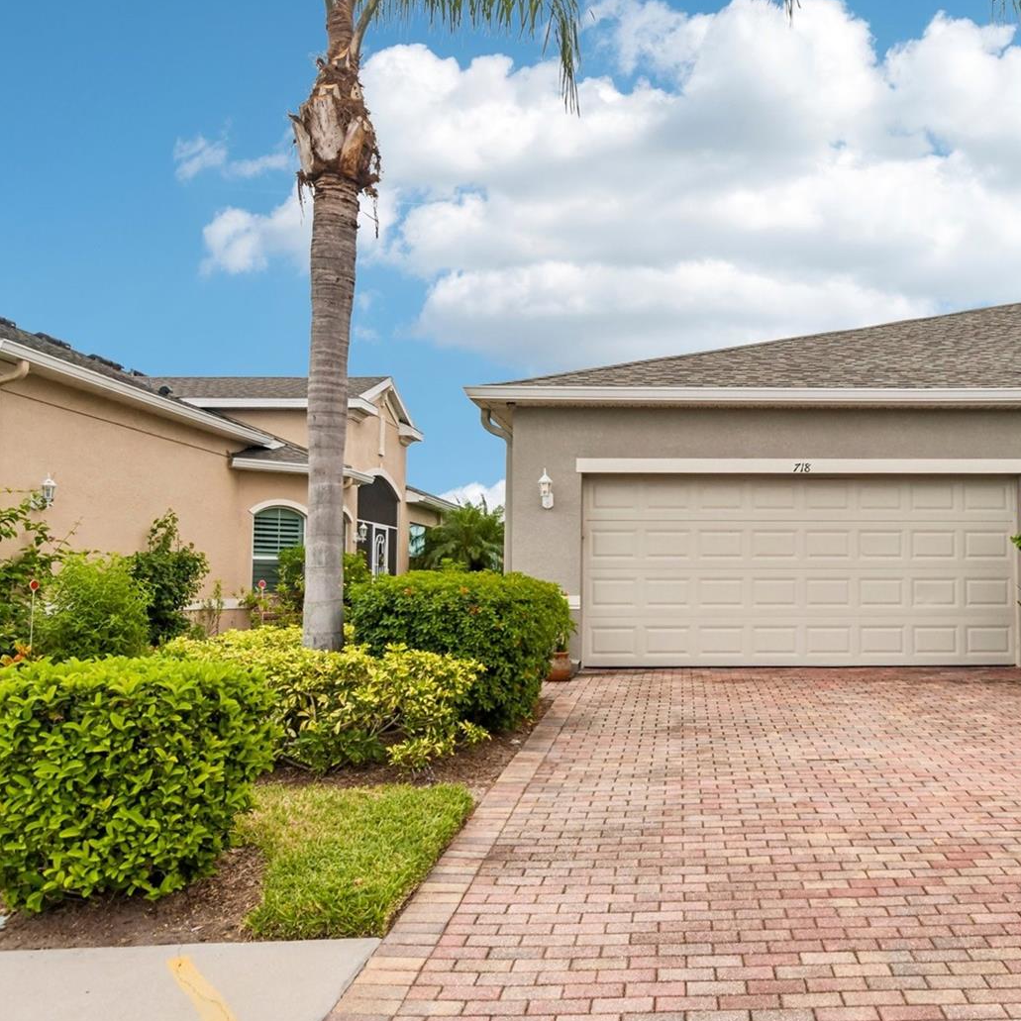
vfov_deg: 55.6
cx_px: 775
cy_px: 509
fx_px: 968
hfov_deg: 52.9
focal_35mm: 29
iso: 400
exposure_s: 1/1000
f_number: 8
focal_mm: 22
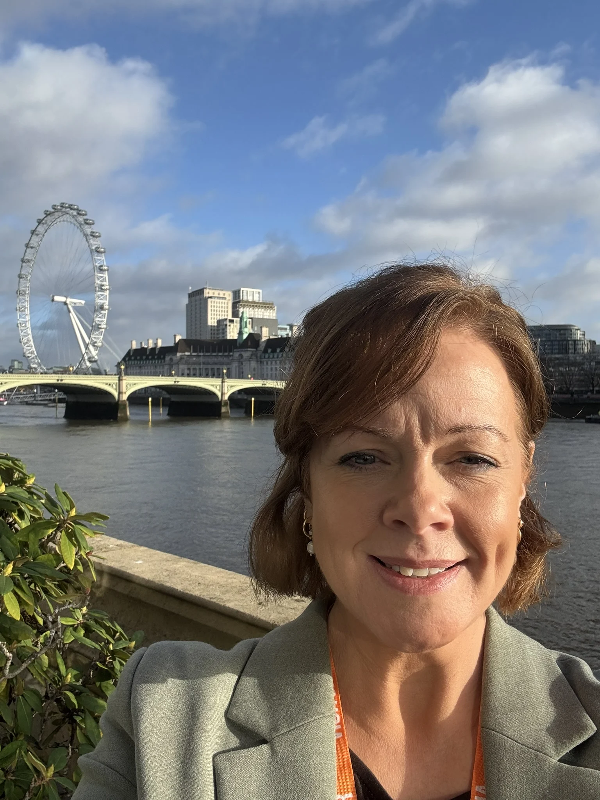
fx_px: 693
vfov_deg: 60.0
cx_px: 300
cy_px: 400
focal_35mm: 30
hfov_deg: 46.8
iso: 25
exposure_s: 1/1038
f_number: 1.9
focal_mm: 2.69
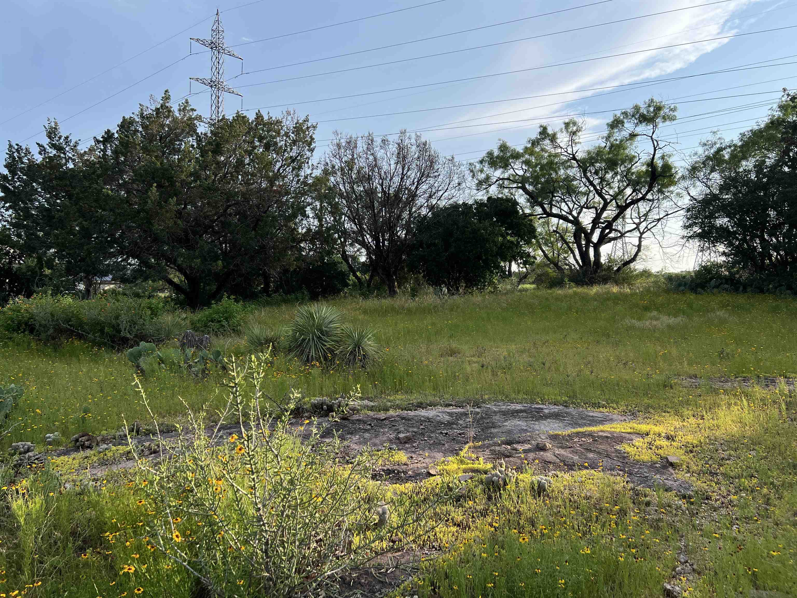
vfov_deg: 53.1
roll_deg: -0.3
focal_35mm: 26
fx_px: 599
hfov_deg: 67.3
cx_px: 398
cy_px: 299
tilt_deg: -1.5
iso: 50
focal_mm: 5.7
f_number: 1.5
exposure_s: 1/4274
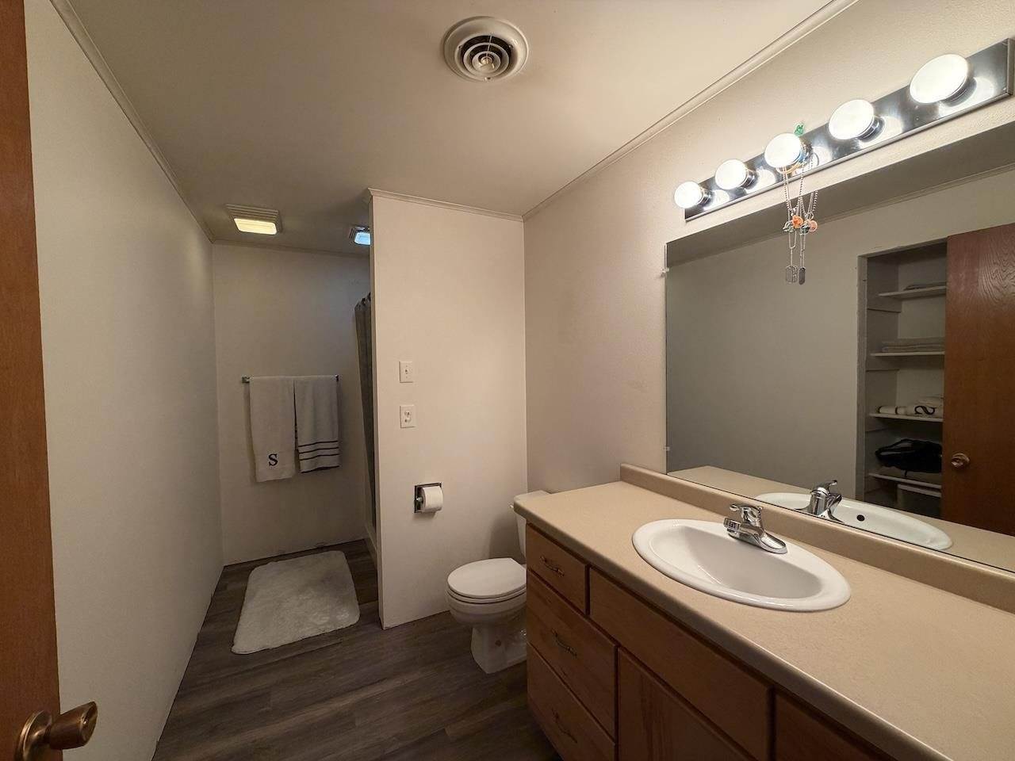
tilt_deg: -1.2
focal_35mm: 14
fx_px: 411
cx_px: 508
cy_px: 380
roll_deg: +1.1
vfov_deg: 85.7
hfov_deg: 102.1
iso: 250
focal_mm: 2.22
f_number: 2.2
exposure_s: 1/120
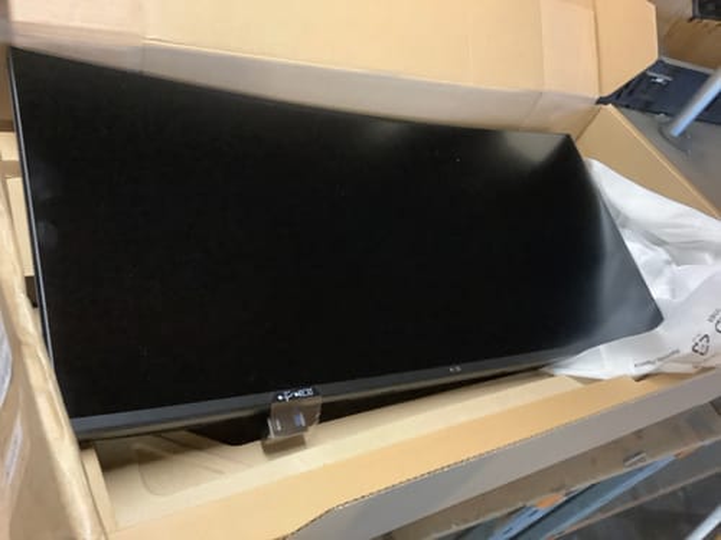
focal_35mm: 31
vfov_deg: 45.4
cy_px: 270
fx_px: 646
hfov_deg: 58.4
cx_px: 360
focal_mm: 3.3
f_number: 2.4
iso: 640
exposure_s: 1/20
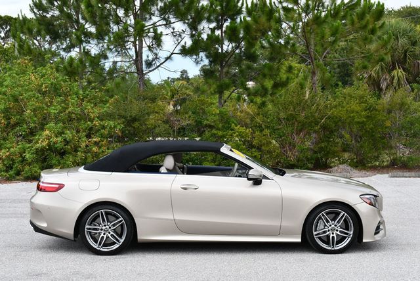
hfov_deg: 35.6
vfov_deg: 24.2
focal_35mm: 56
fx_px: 654
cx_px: 210
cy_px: 140
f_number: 8
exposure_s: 1/250
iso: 180
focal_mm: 28
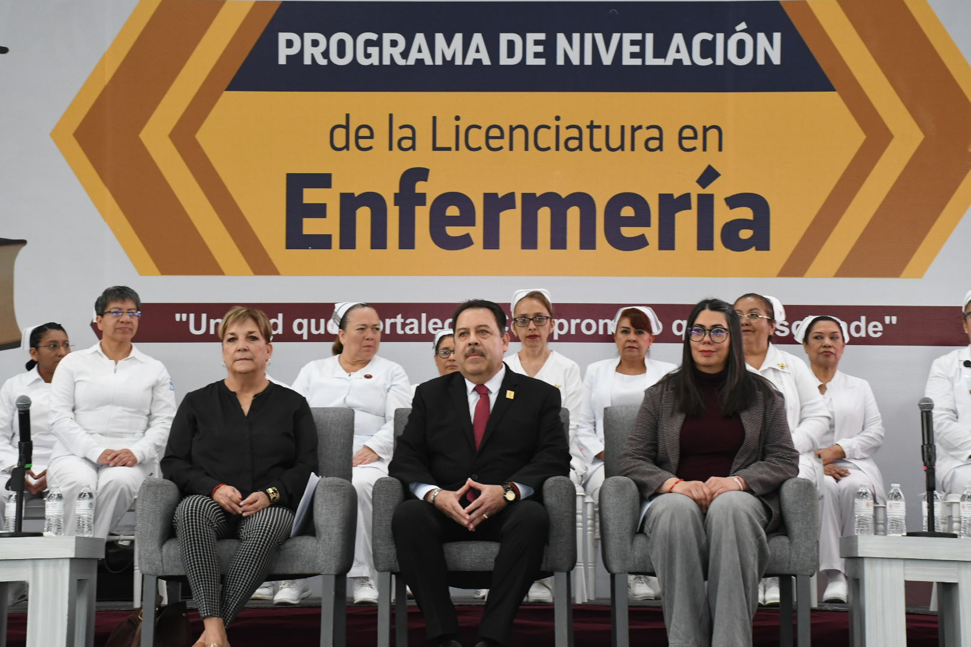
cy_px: 324
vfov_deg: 17.5
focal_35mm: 78
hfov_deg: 26.0
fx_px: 2104
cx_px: 486
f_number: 9
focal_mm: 52
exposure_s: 1/125
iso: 2000
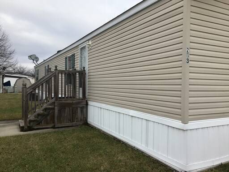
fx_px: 205
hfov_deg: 58.4
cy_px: 86
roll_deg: +0.9
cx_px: 114
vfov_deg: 45.4
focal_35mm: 31
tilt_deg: -0.7
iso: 25
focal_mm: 3.3
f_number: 2.4
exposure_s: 1/272
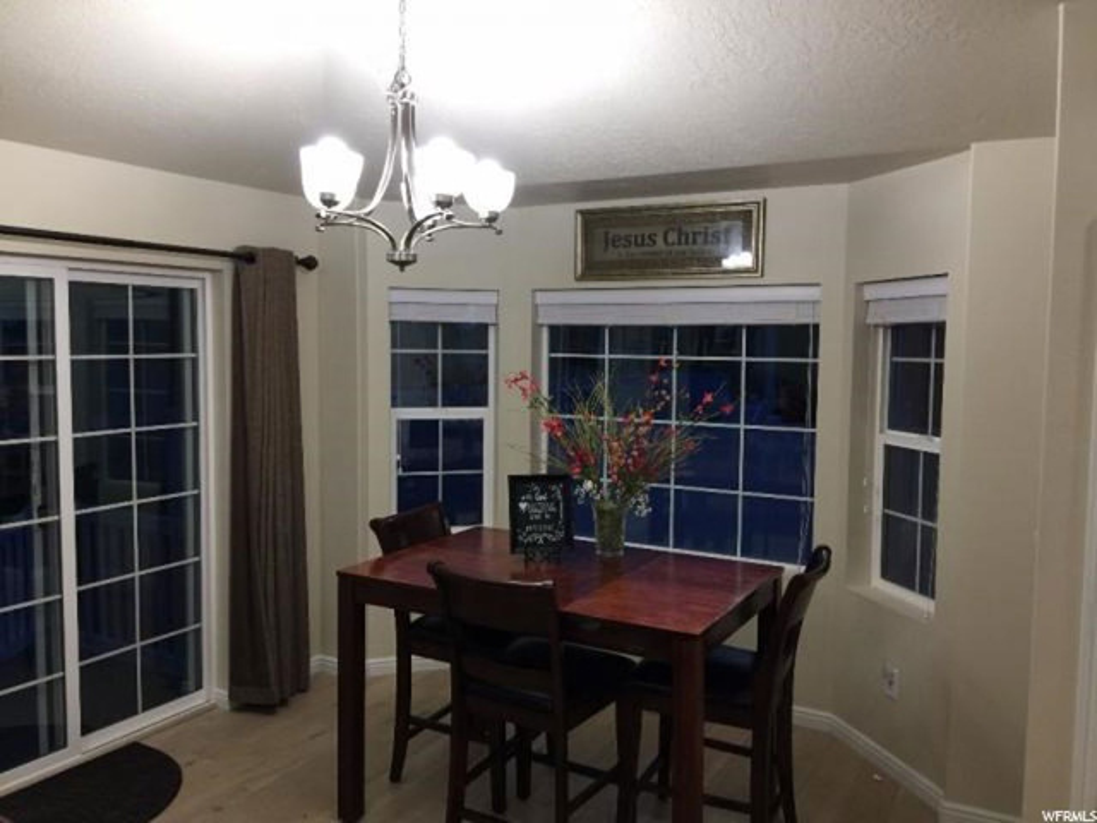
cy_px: 412
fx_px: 919
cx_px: 548
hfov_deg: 61.7
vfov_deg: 48.2
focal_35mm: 29
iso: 50
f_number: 2.2
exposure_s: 1/30
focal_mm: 4.15
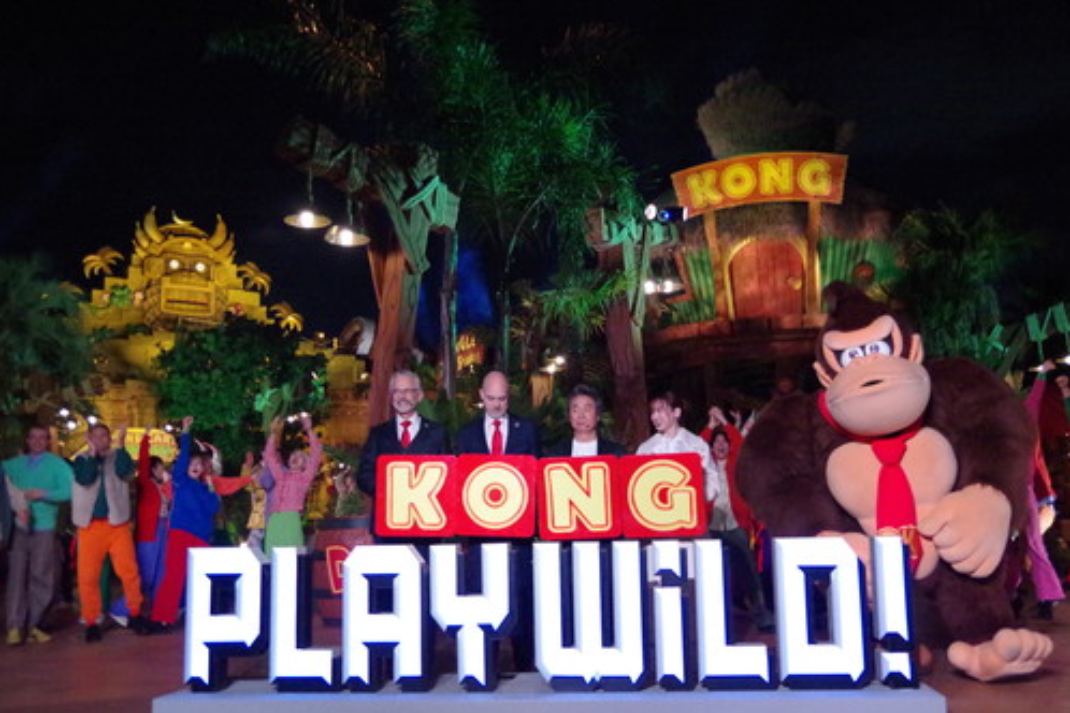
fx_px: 1100
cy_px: 351
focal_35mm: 37
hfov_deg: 51.9
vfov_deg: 35.9
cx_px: 539
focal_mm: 24
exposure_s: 1/100
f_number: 4
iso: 6400
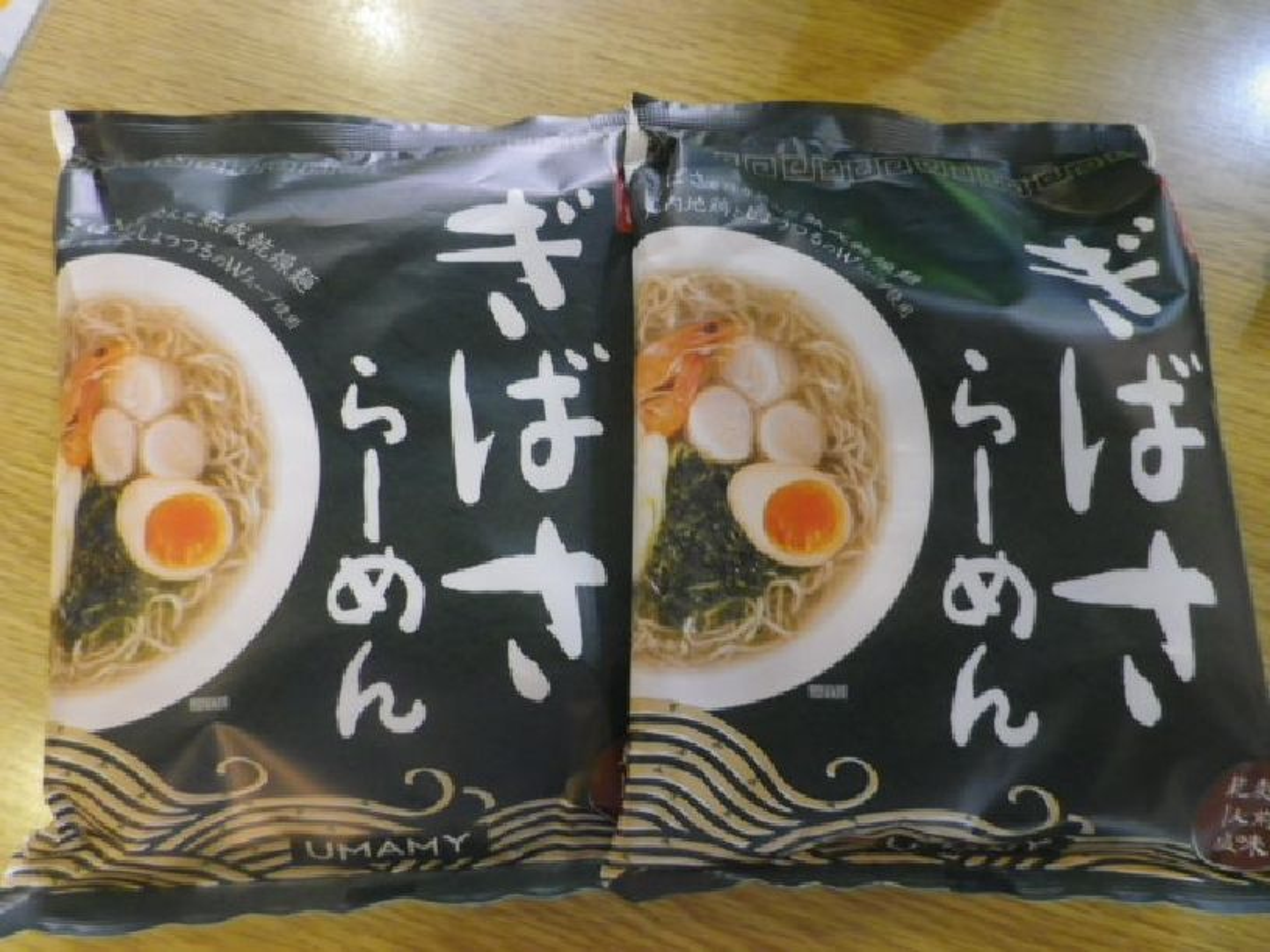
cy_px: 476
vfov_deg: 54.9
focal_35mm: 25
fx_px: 917
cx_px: 635
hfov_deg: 69.4
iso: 400
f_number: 3.5
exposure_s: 1/15
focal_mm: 4.5
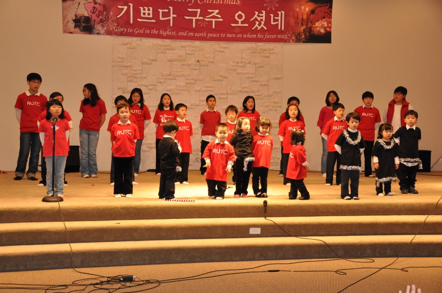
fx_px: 644
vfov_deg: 25.7
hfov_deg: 37.9
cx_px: 221
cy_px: 146
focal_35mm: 52
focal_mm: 35
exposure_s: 1/60
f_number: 4.5
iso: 1600
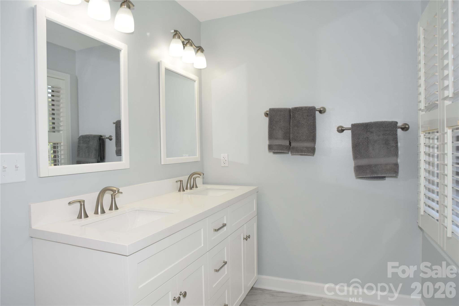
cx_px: 230
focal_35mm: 21
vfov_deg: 59.5
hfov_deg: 81.2
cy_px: 153
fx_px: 268
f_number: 5.6
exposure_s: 1/250
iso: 560
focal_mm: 14
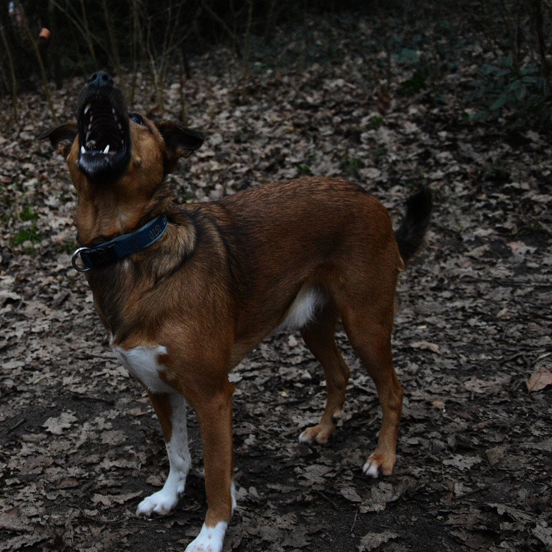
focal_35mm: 54
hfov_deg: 30.7
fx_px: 974
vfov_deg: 31.6
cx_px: 94
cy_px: 256
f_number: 3.8
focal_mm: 24
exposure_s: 1/250
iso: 3200
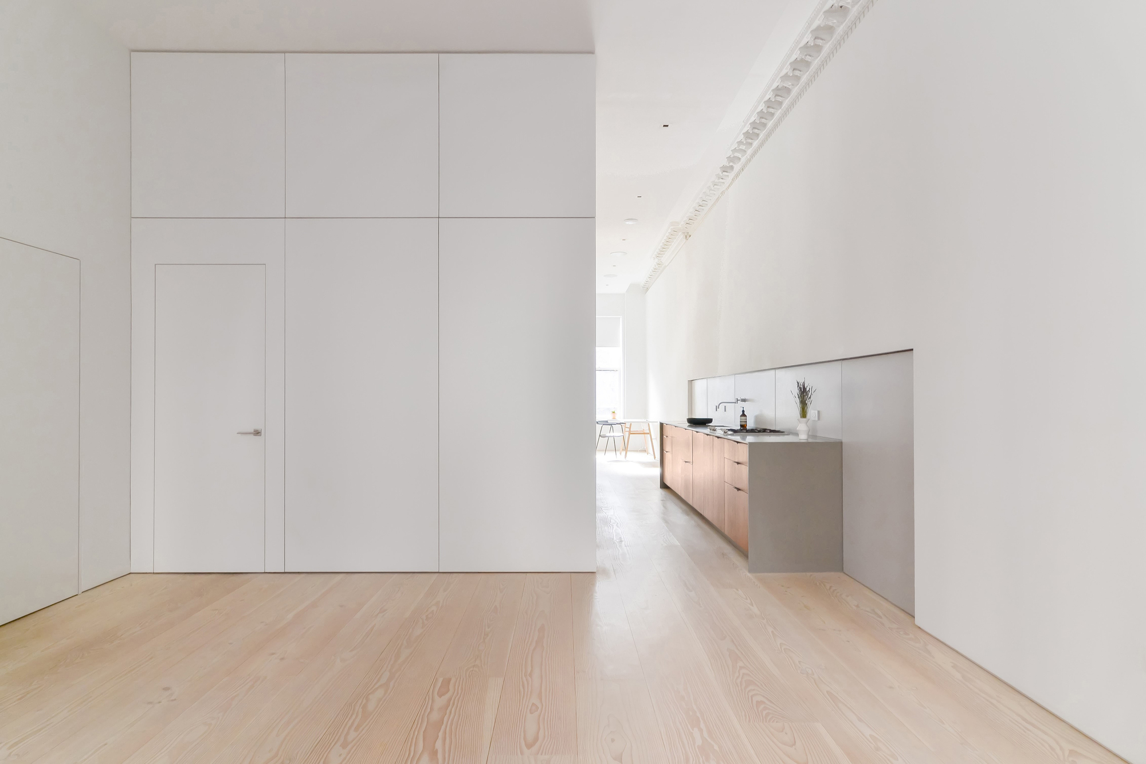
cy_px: 382
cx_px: 573
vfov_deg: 63.2
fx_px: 621
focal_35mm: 20
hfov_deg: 85.4
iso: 200
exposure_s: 1/20
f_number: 8
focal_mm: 13
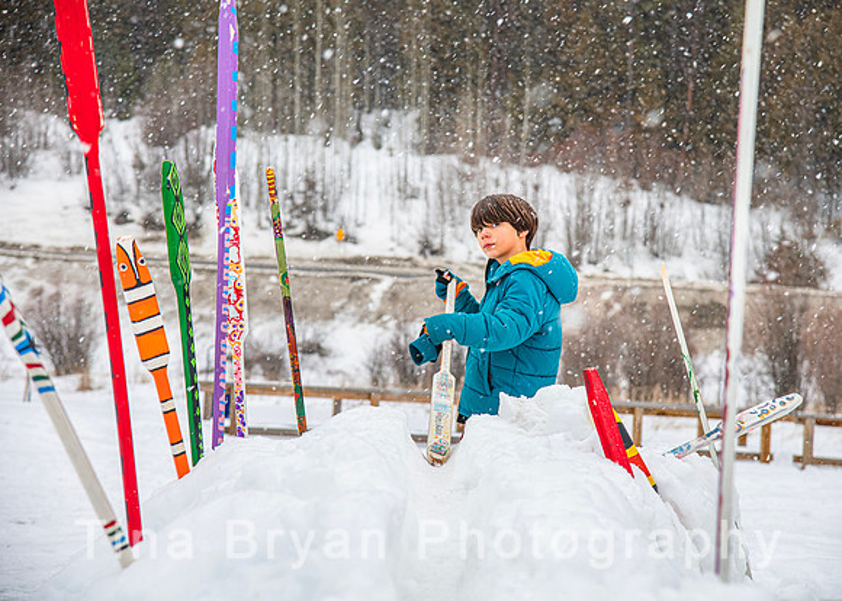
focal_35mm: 100
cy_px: 300
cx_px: 451
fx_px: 2380
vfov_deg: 14.4
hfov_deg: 20.1
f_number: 5.6
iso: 400
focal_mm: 95
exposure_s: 1/160
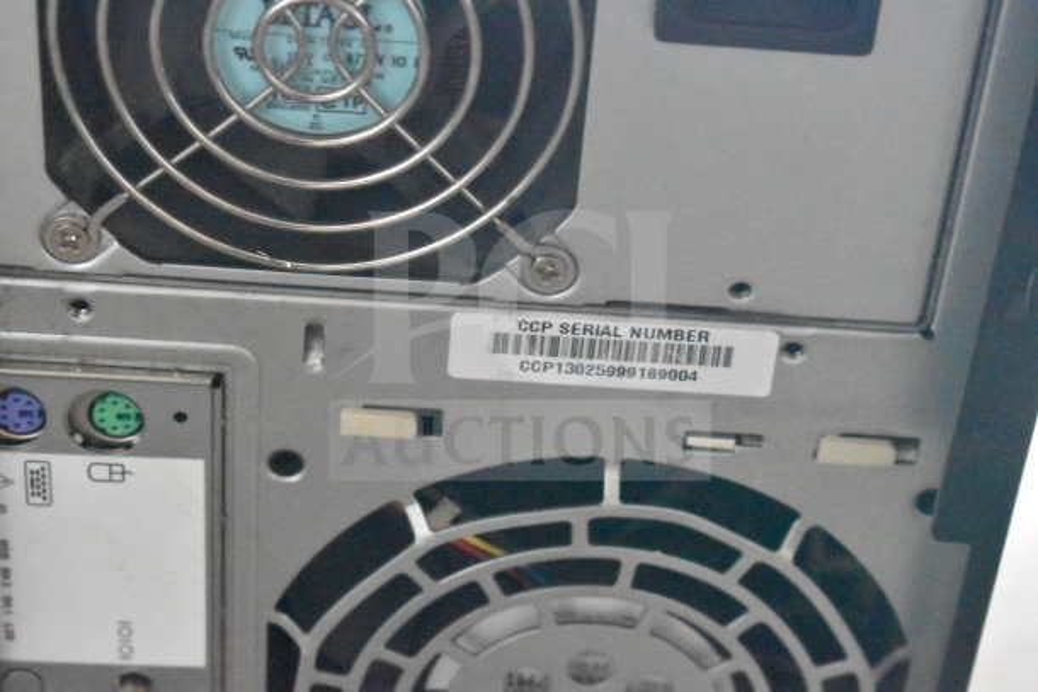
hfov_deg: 24.6
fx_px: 2379
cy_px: 346
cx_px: 519
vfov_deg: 16.6
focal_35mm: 82
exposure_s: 1/80
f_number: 5.6
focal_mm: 55
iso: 25600
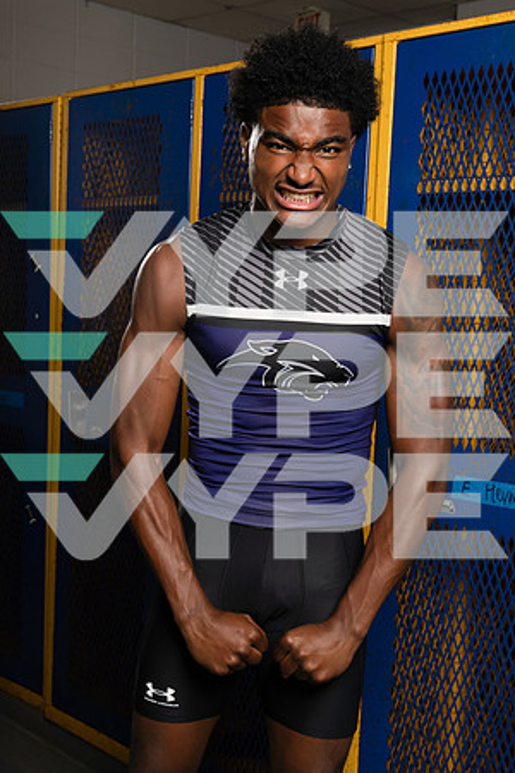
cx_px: 258
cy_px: 386
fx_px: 1030
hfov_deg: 28.1
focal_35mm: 48
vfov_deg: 41.1
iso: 125
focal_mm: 48
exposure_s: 1/250
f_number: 11
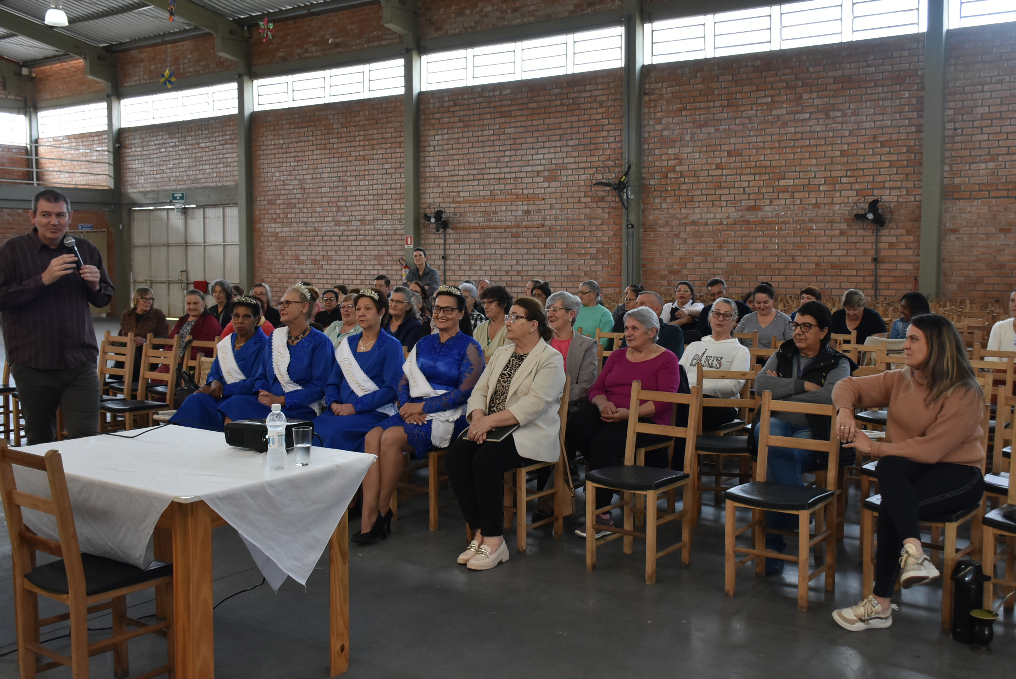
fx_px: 1032
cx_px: 530
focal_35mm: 37
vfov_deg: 36.4
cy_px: 320
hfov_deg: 52.4
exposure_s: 1/125
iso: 800
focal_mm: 23
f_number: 5.6
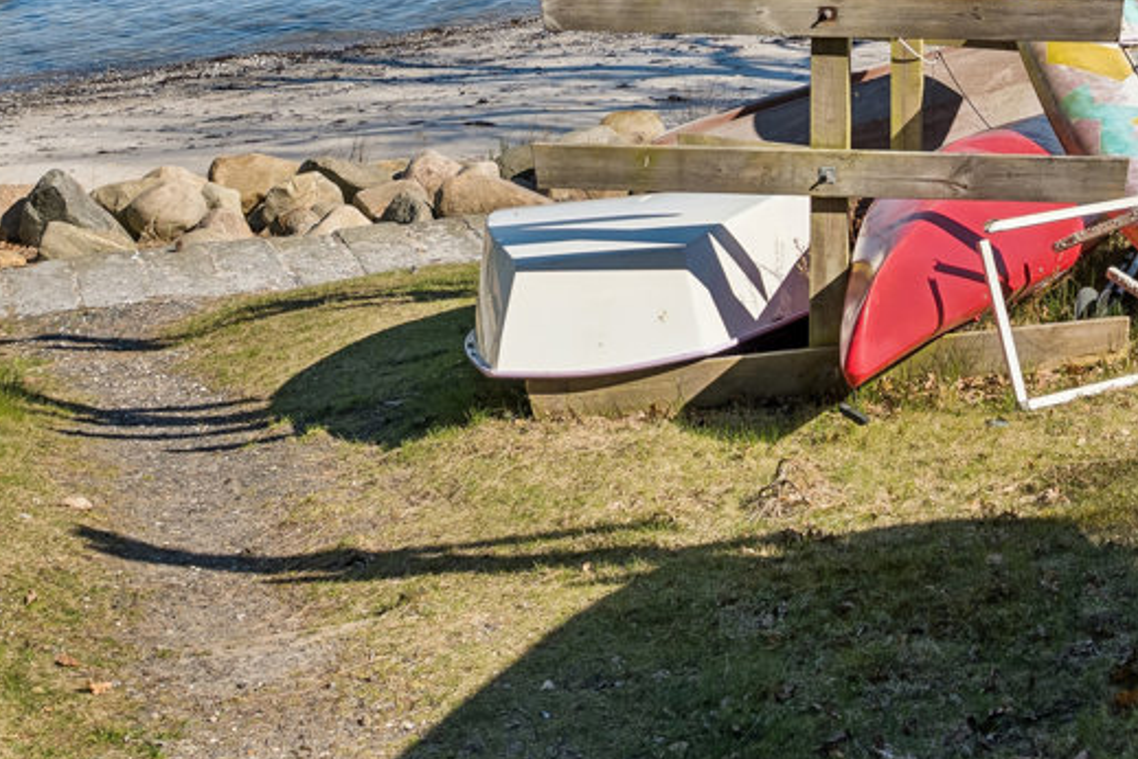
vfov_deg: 17.3
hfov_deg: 26.1
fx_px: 2434
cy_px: -4
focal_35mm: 77
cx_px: 798
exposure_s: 1/200
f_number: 8
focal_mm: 24
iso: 200
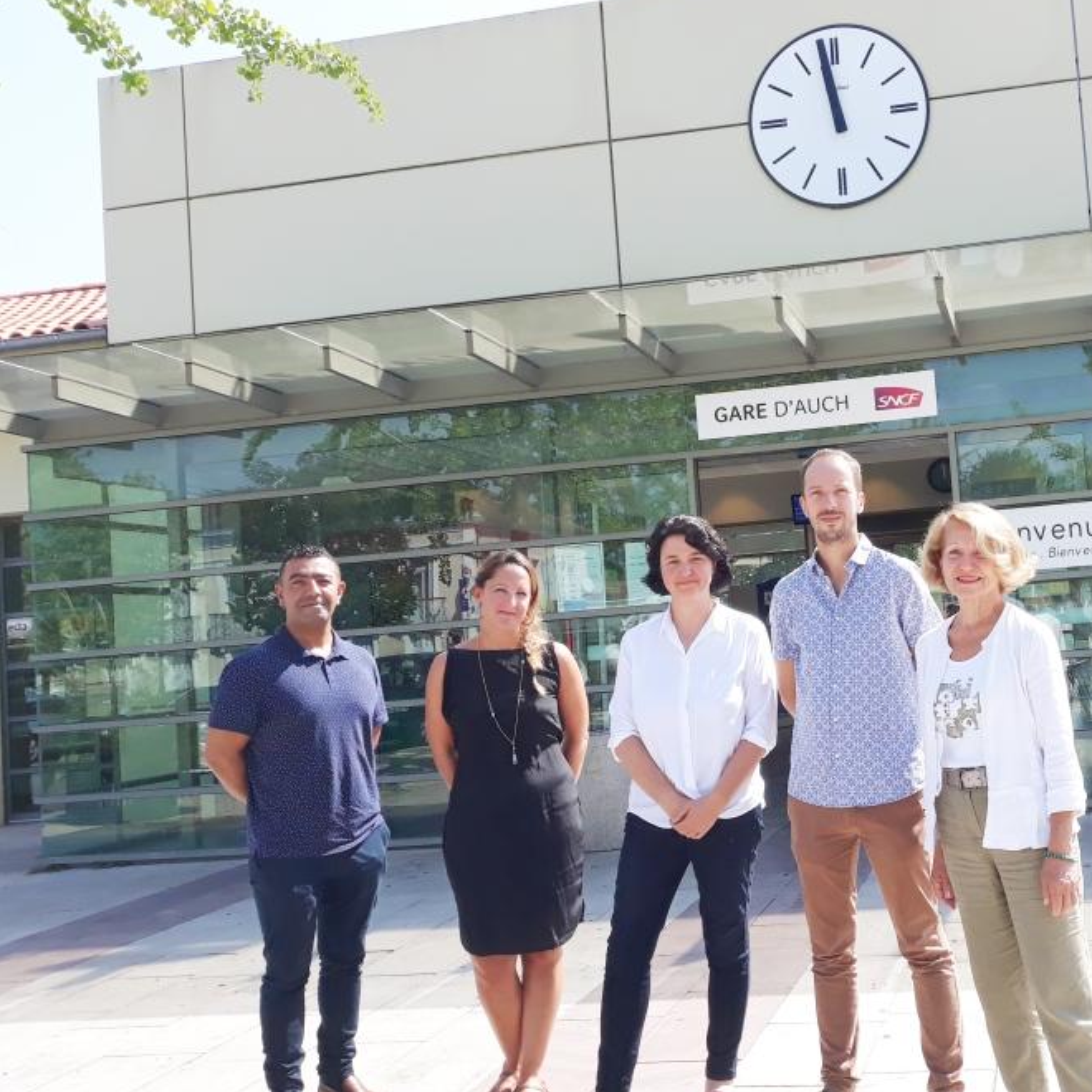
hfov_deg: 43.5
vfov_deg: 44.9
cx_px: 817
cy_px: 541
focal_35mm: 37
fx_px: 1321
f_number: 1.7
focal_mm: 3.71
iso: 40
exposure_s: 1/741
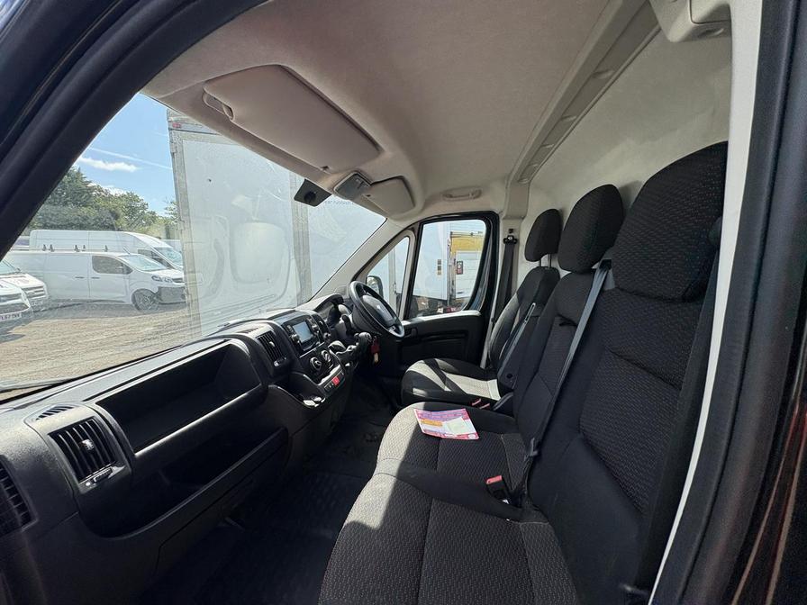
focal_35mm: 14
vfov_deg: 85.7
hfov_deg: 102.1
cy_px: 302
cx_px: 404
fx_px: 326
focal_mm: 2.22
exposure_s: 1/541
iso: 40
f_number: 2.2
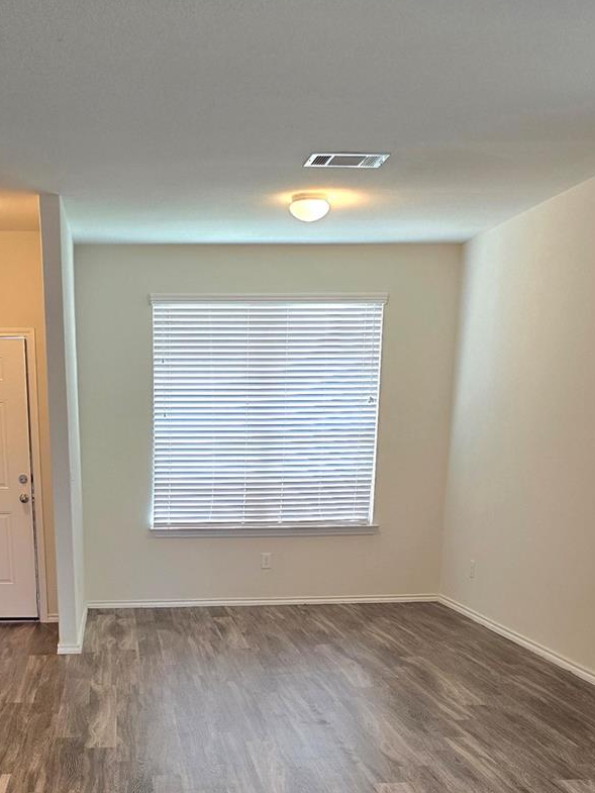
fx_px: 1031
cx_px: 180
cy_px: 697
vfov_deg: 39.4
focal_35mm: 45
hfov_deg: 31.8
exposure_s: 1/120
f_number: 1.7
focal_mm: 6.3
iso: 160
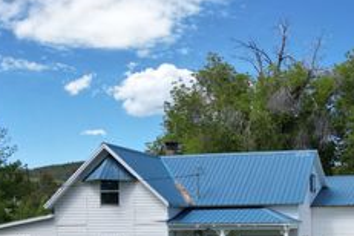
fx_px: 531
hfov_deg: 34.9
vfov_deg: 24.1
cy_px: 226
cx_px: 313
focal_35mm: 54
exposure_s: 1/2000
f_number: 1.7
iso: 120
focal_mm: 6.72
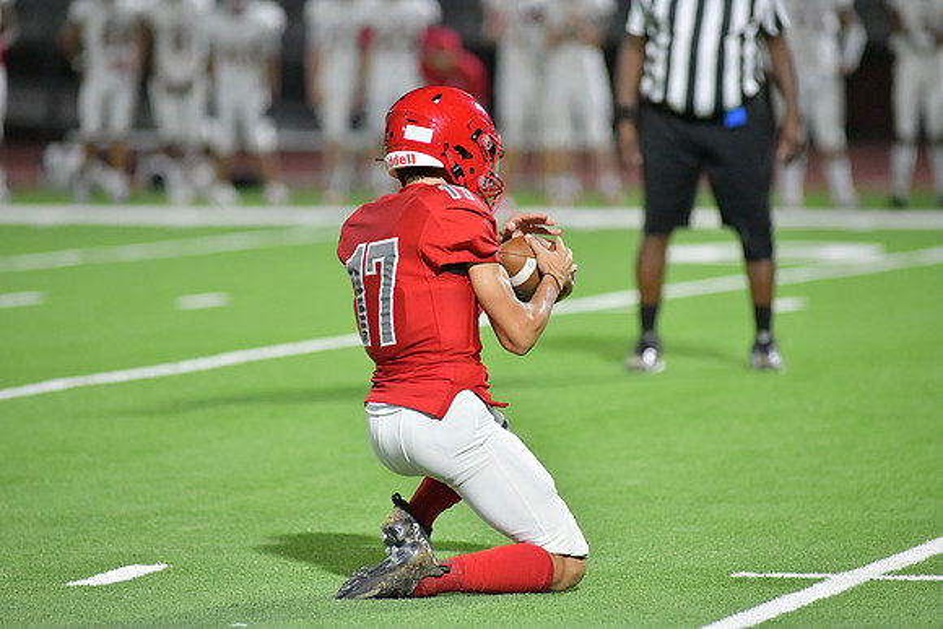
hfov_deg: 6.9
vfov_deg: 4.6
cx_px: 472
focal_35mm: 300
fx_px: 7860
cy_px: 314
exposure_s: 1/1250
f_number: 4
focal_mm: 300
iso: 10000
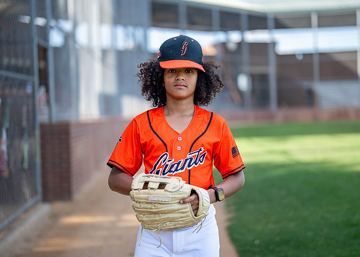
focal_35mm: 56
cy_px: 123
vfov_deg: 25.3
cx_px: 175
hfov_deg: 34.9
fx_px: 573
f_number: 1.2
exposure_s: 1/1600
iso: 125
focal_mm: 50
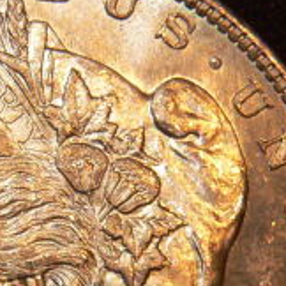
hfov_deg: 4.9
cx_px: -52
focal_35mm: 358
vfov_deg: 4.9
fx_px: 3346
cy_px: 305
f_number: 5.6
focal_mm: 17.4
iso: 200
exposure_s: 1/640
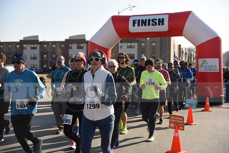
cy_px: 76
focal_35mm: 52
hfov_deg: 38.2
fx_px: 331
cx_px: 114
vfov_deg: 26.0
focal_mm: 52
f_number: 2.8
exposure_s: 1/1250
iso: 100
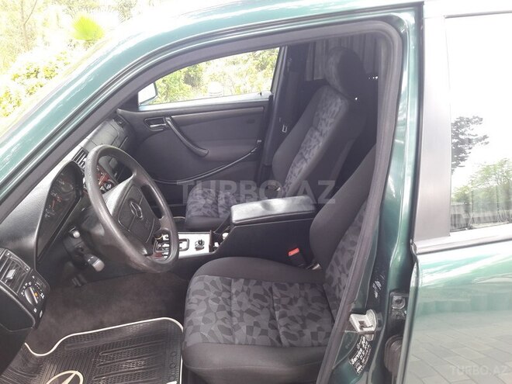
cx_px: 256
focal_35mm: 28
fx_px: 414
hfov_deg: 63.4
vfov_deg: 49.7
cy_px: 192
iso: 50
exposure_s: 1/33
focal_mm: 3.7
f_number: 1.9
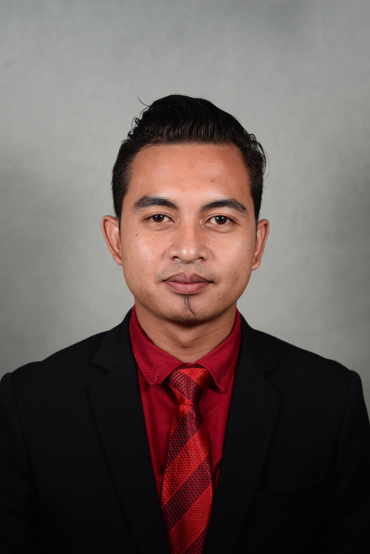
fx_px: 786
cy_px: 274
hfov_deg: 26.5
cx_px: 184
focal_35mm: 51
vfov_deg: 38.9
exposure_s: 1/200
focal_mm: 50
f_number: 6.3
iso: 250
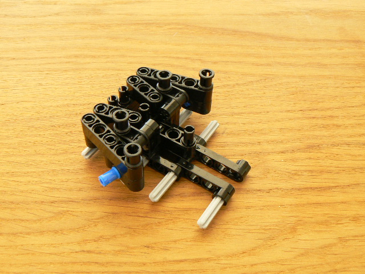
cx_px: 182
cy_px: 137
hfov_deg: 51.4
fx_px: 380
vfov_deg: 39.7
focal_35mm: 36
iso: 100
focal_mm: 6
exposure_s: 2
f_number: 5
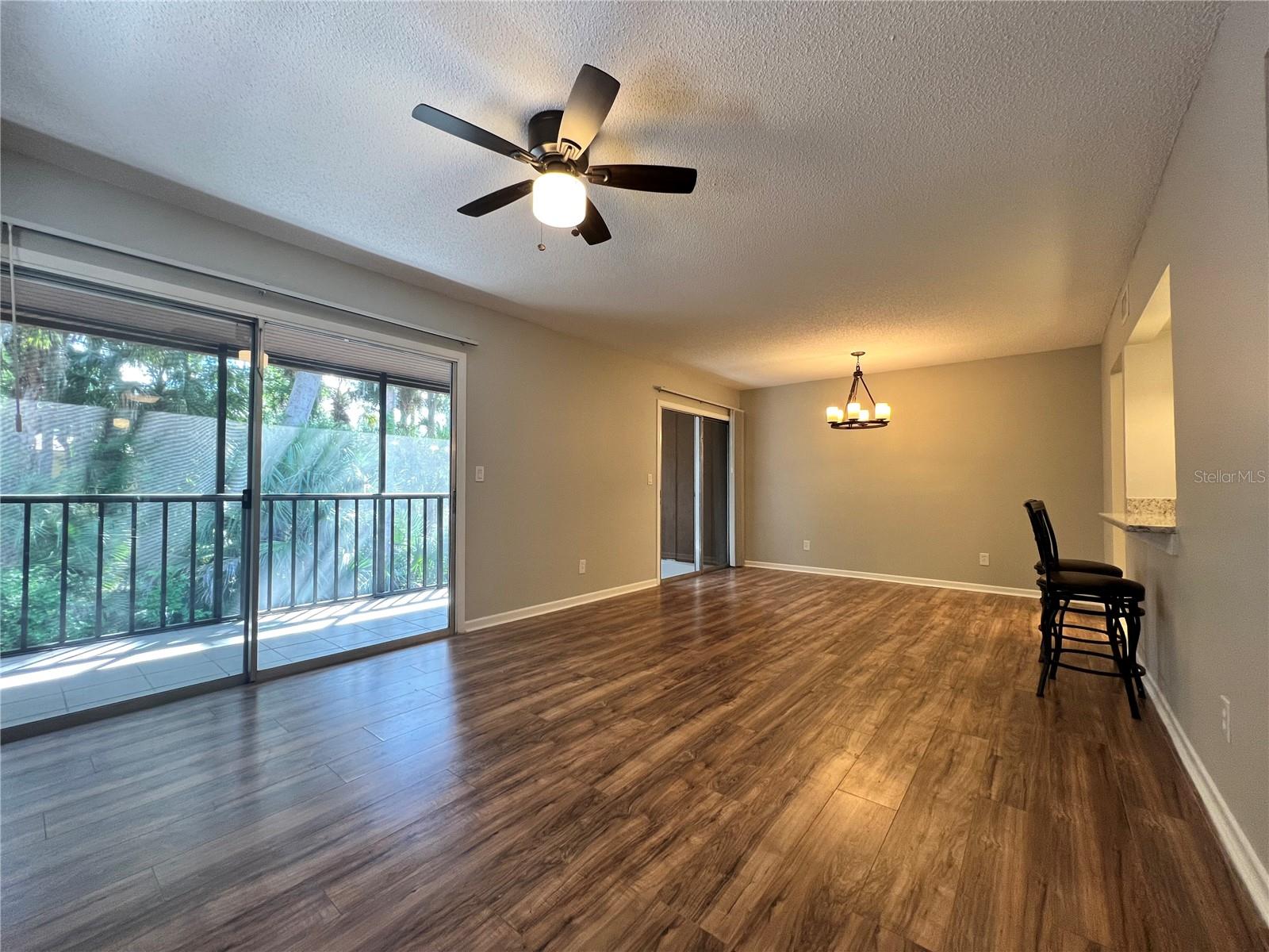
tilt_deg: +1.7
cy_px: 476
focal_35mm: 13
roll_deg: -0.1
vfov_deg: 89.9
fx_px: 477
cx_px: 634
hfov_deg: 106.2
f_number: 1.8
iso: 125
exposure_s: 1/60
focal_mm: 1.57
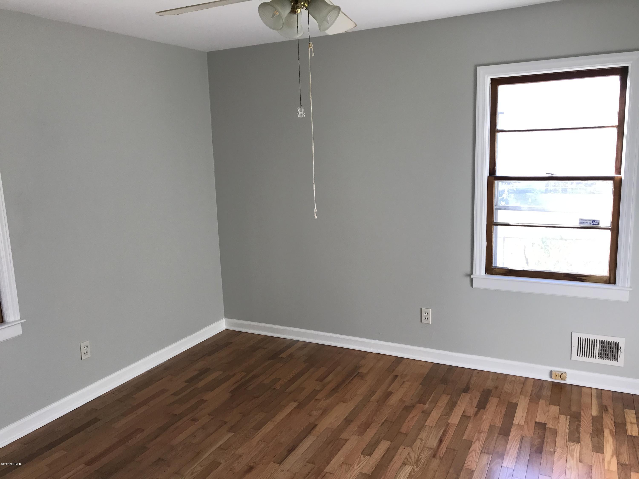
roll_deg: +2.2
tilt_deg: -8.4
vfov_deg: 49.7
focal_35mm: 28
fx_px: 517
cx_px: 320
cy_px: 240
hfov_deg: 63.4
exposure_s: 1/120
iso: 32
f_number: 1.8
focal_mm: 3.99
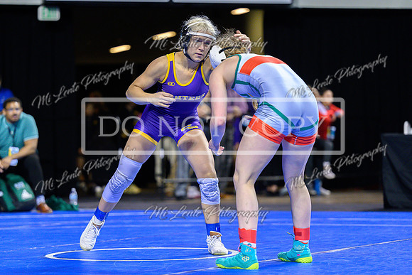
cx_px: 182
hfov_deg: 15.0
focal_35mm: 137
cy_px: 155
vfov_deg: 10.0
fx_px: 1566
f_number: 2.8
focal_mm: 120
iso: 2500
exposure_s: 1/800
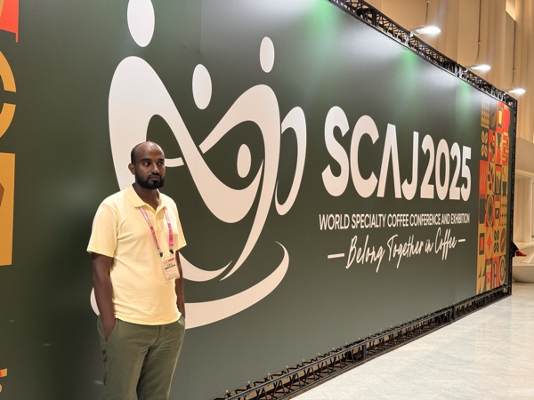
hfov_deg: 39.7
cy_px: 200
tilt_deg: -0.3
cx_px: 267
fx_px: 740
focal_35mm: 48
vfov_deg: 30.3
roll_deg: -0.9
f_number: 1.78
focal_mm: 6.76
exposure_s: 1/50
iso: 64
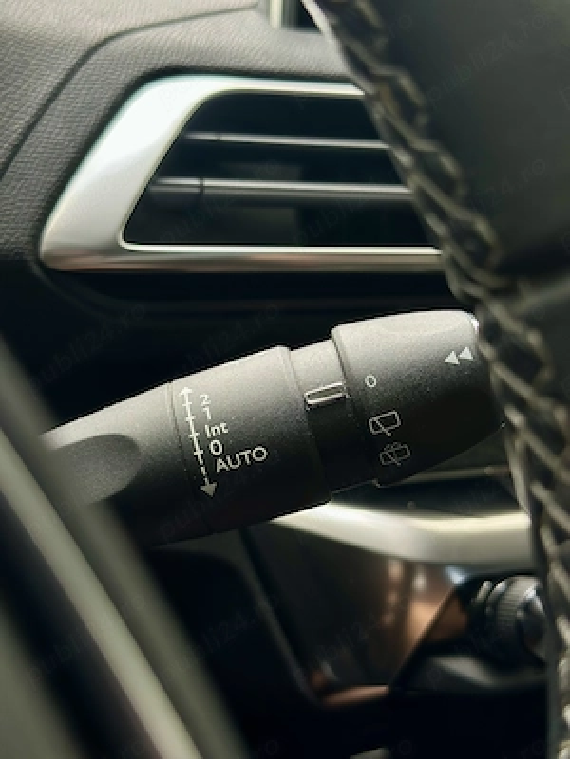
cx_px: 285
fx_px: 1054
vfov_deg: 39.7
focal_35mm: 48
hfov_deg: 30.3
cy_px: 380
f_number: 1.78
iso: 64
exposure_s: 1/124
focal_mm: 6.86
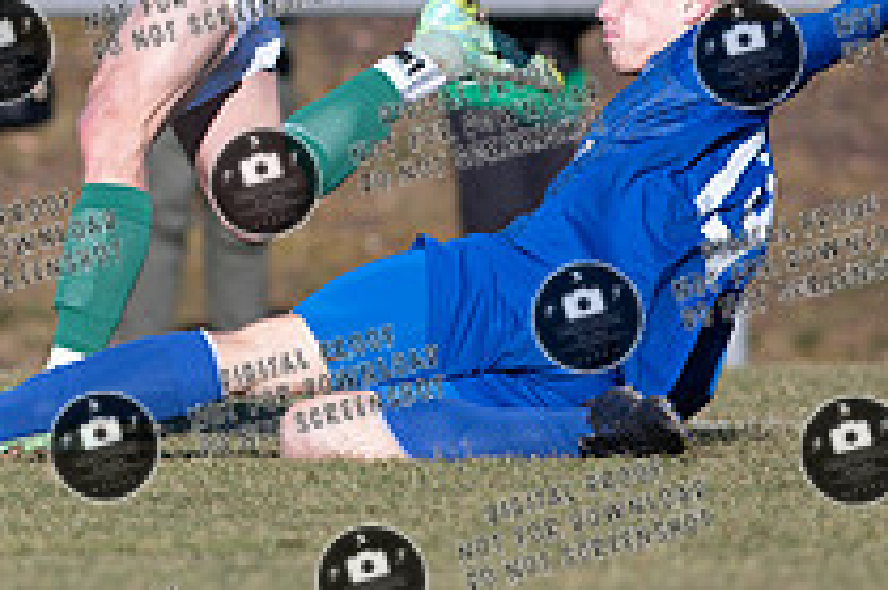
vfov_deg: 1.0
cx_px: -62
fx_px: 32386
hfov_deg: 1.6
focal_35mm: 1314
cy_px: -183
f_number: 3.5
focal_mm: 300
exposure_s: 1/1600
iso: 140
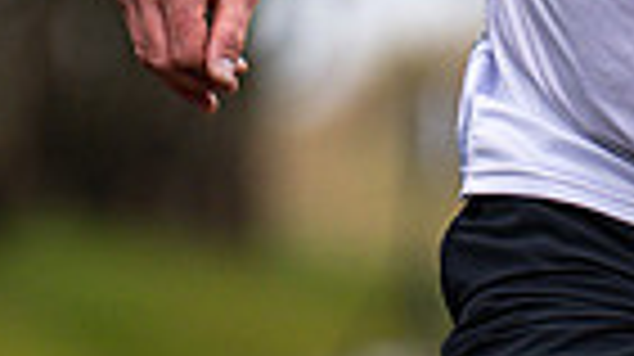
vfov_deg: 1.0
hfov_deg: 1.7
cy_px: -315
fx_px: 21196
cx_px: 773
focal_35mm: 1262
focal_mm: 195
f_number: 2.8
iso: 450
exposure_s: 1/1600
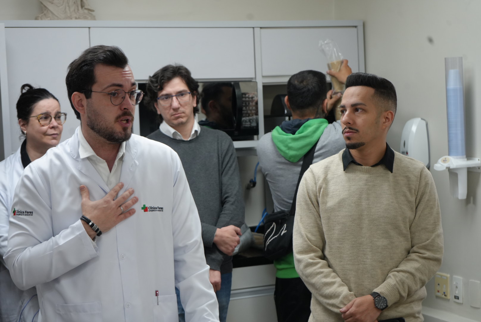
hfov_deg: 28.8
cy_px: 161
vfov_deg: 19.5
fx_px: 936
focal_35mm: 70
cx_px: 240
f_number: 5.6
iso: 1600
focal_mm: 70
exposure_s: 1/160
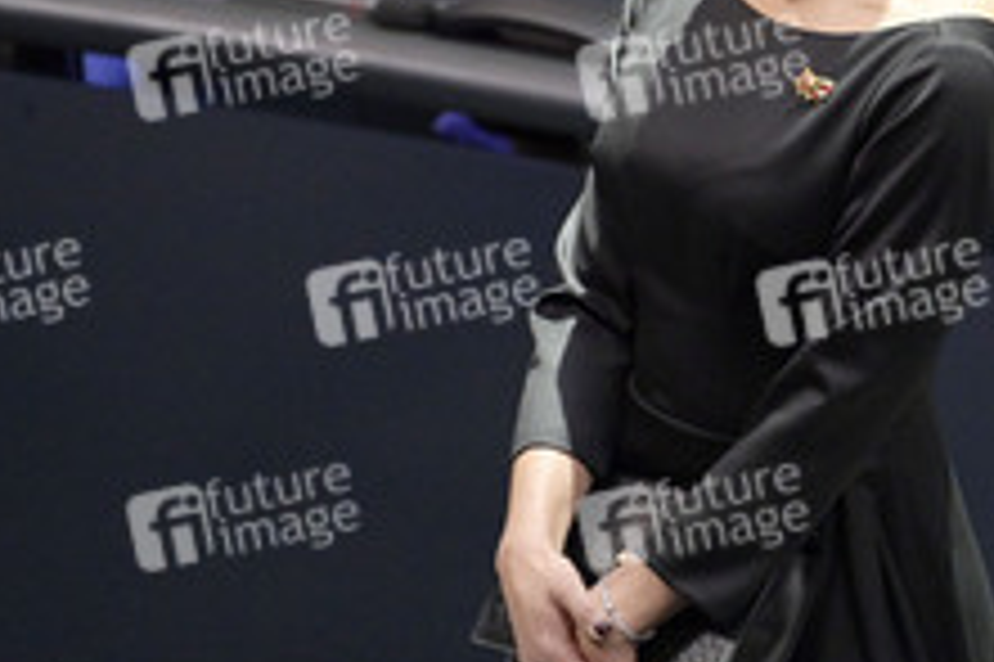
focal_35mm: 1019
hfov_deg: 2.0
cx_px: 753
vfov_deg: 1.3
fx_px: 28114
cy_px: 180
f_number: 5.6
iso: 8000
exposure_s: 1/500
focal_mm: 500
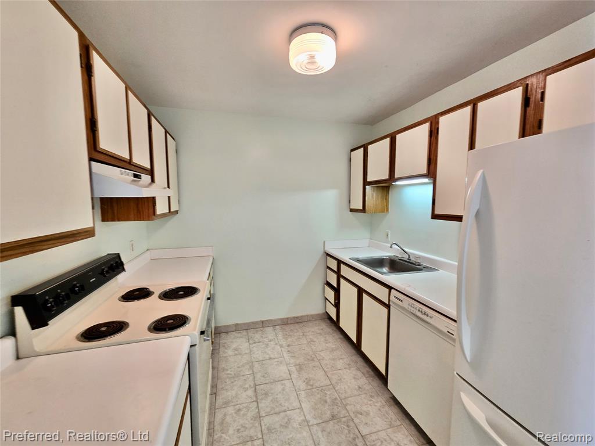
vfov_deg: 89.9
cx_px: 298
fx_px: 223
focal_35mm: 13
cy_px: 223
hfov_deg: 106.2
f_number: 2.2
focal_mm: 2.2
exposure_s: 1/60
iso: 125
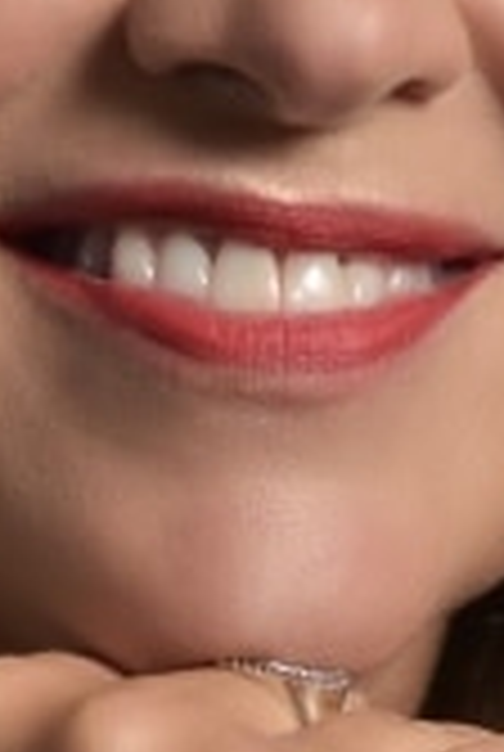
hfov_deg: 1.7
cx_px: 292
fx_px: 17294
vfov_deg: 2.5
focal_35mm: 827
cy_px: 968
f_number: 6.3
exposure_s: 1/200
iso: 400
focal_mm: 135
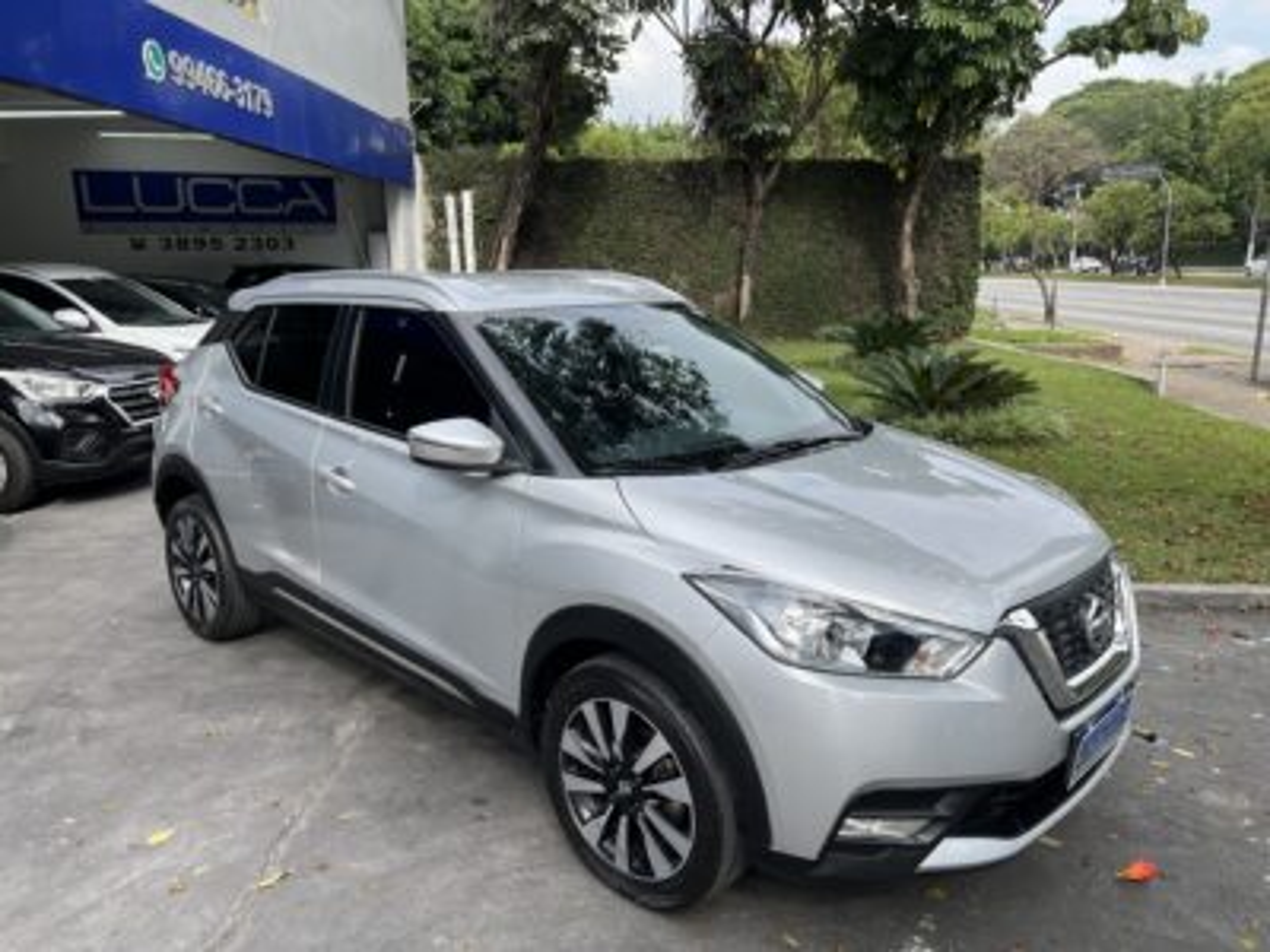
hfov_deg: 67.3
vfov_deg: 53.1
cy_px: 476
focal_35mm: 26
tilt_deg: -13.8
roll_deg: +1.1
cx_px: 635
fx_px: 954
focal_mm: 5.7
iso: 50
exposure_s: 1/1326
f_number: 1.5
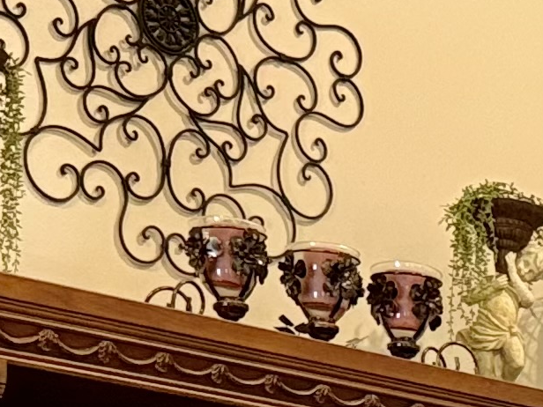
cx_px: 852
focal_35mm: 157
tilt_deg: -0.2
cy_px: 889
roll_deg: -0.6
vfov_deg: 8.8
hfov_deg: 11.9
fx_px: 2463
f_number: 1.78
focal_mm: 6.76
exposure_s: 1/60
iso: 500
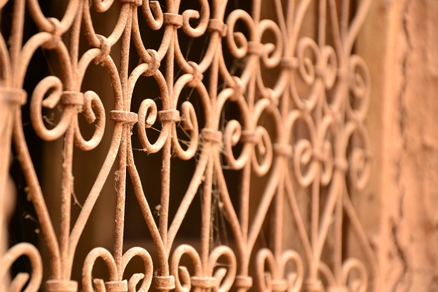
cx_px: 219
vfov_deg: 8.7
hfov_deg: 13.0
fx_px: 1916
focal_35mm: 158
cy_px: 146
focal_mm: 105
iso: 800
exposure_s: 1/250
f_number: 5.6
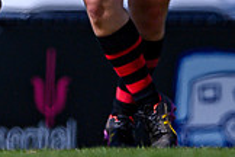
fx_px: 23400
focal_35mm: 3585
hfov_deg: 0.6
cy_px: -155
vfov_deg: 0.4
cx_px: -52
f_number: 4
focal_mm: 500
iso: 180
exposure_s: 1/2500
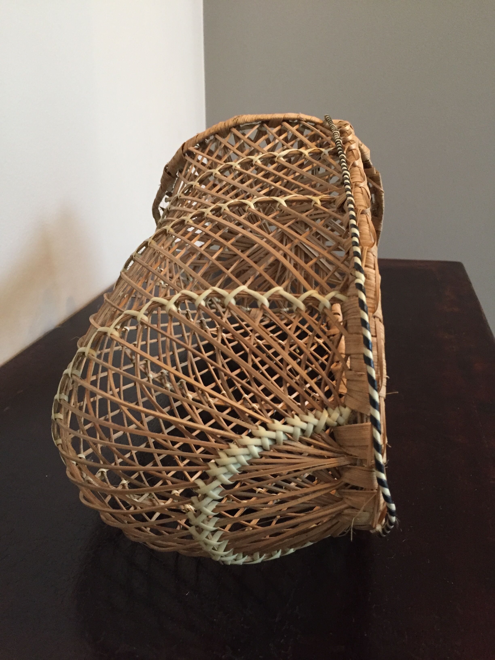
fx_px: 553
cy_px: 330
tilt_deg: -23.5
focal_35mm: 29
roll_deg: +0.0
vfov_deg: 61.7
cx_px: 248
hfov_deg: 48.2
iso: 250
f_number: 2.2
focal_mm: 4.15
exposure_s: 1/20
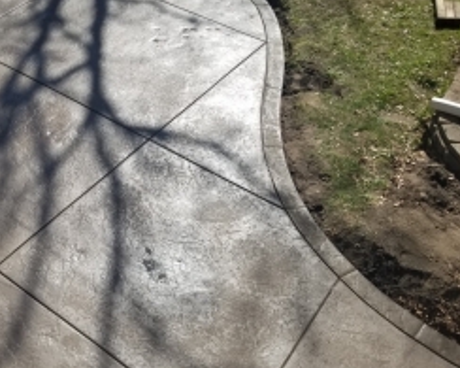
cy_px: 235
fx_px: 531
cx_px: 116
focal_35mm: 39
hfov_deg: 45.3
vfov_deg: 37.9
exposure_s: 1/2320
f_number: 1.7
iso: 50
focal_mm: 4.25
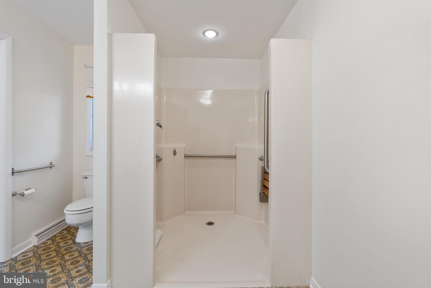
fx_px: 192
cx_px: 216
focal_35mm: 16
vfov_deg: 73.7
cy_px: 144
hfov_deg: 96.7
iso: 400
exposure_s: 1/4
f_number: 8
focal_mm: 16
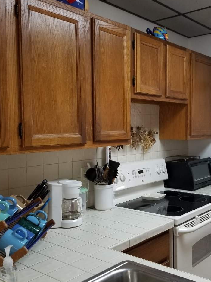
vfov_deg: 49.0
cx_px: 136
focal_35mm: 38
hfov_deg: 37.4
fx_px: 309
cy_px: 144
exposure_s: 1/60
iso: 80
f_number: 1.7
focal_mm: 4.25
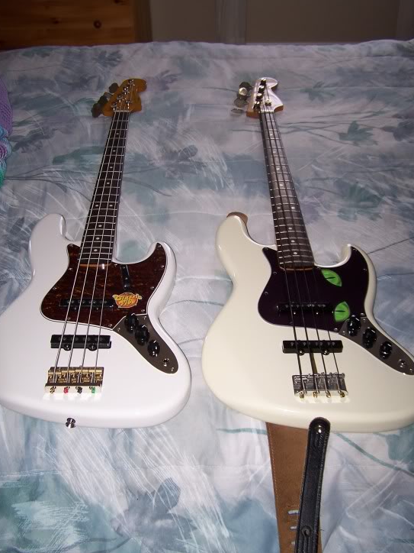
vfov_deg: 44.8
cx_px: 199
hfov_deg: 34.3
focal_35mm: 42
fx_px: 670
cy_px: 275
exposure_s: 1/60
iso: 80
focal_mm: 6.3
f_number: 2.8
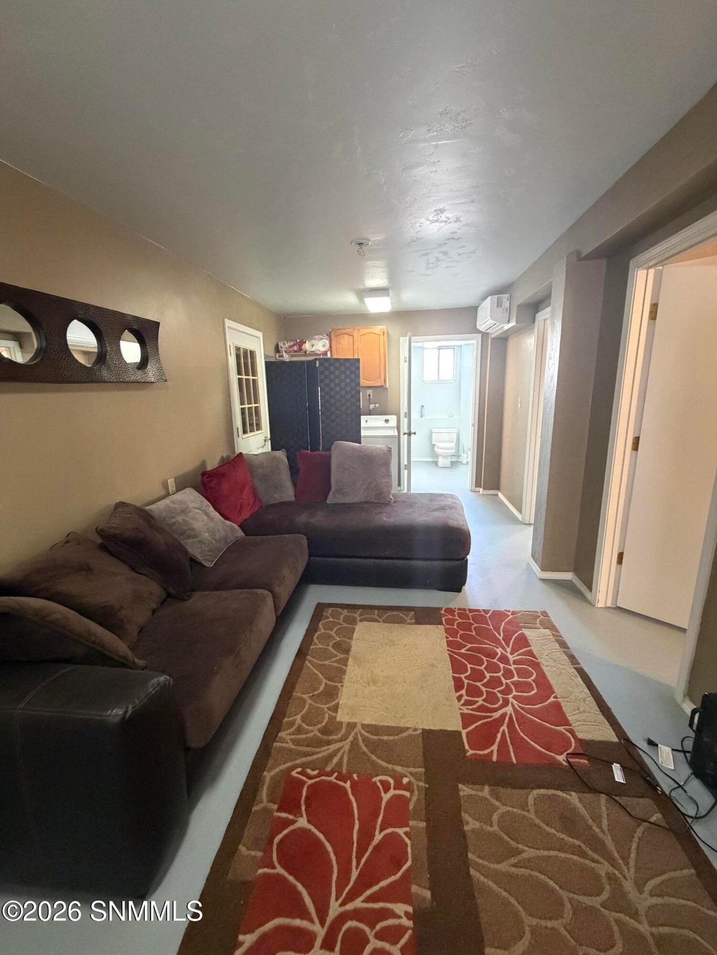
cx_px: 358
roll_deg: +1.0
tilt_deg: -12.0
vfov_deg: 102.1
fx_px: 387
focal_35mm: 14
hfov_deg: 85.7
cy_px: 478
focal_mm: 2.22
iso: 1000
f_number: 2.2
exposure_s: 1/60
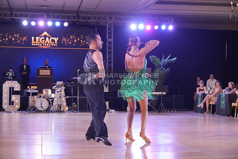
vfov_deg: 19.5
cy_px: 80
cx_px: 119
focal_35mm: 70
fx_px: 463
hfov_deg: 28.8
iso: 3200
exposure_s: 1/500
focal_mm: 70
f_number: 4
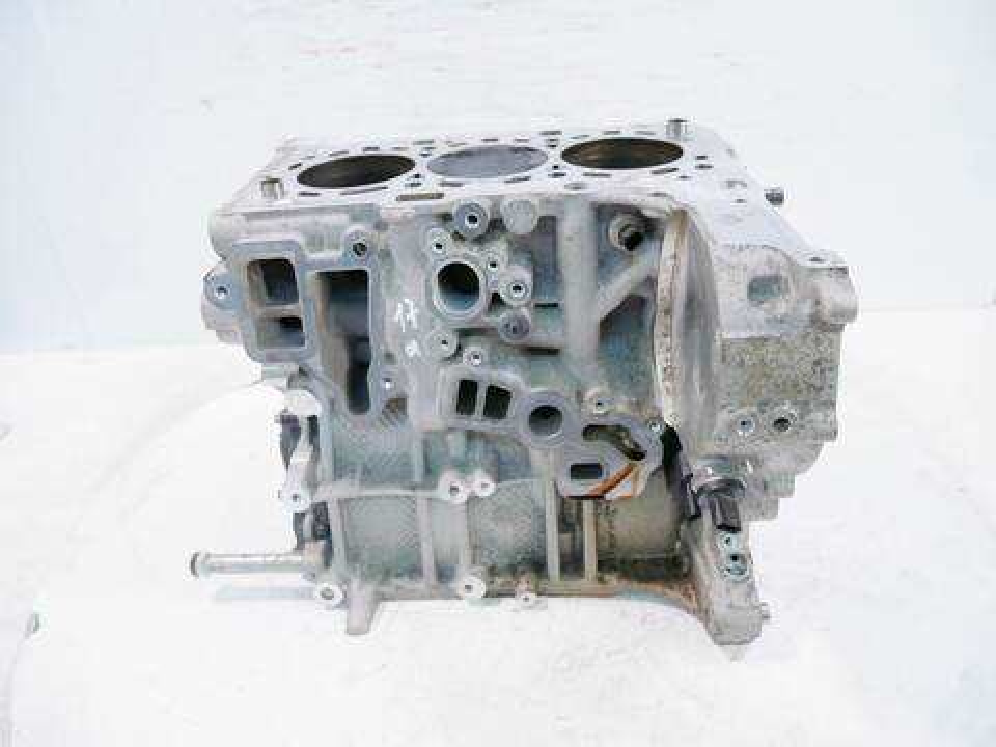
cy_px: 374
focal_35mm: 24
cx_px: 498
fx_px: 691
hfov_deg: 71.6
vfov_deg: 56.8
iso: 320
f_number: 3.5
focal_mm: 12
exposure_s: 1/60
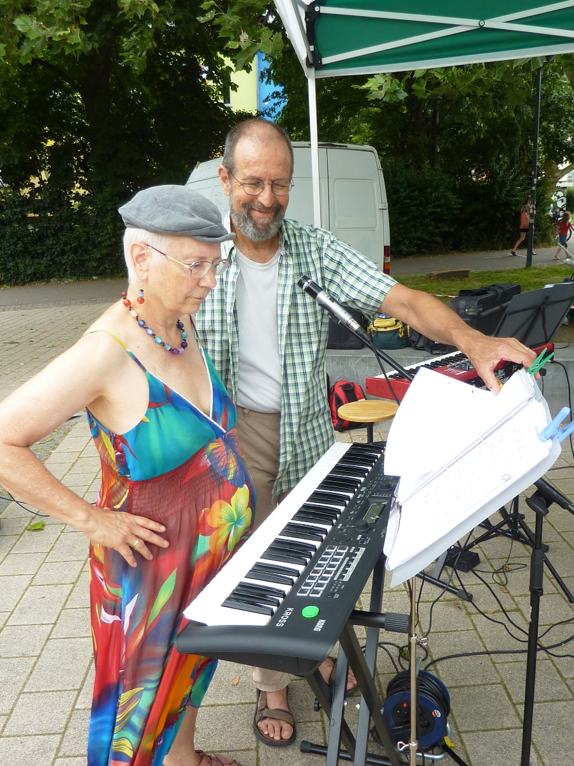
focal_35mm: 30
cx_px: 287
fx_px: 663
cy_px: 383
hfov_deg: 46.8
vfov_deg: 60.0
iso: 80
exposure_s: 1/100
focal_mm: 4.1
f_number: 3.3
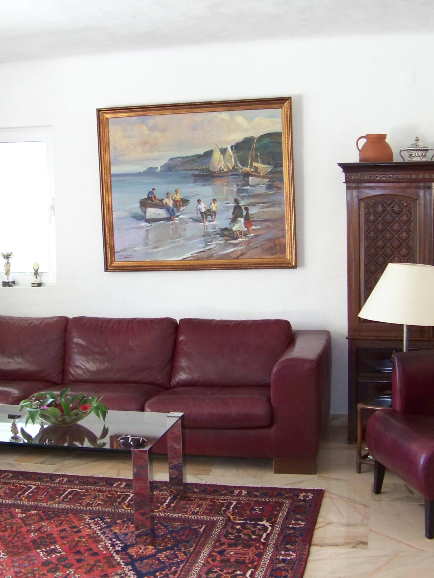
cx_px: 190
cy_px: 281
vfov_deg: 37.5
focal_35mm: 51
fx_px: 853
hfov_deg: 28.5
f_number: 2.8
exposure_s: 1/30
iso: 200
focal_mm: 5.85
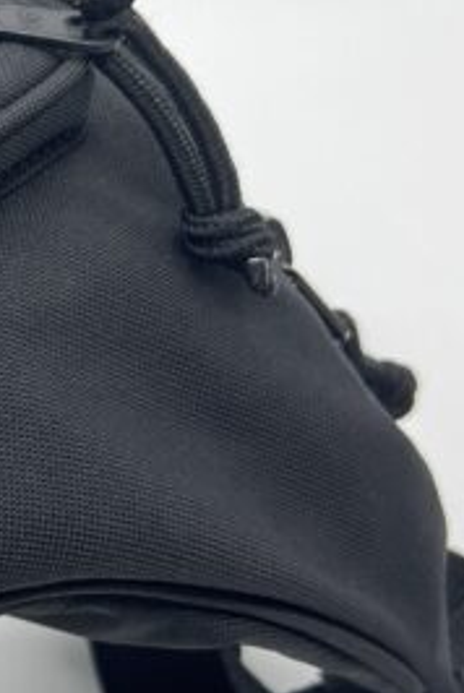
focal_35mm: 104
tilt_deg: -39.9
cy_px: 391
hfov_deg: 12.2
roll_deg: +6.4
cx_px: -349
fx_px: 2005
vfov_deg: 19.6
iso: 40
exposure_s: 1/100
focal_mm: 5.7
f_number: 1.5
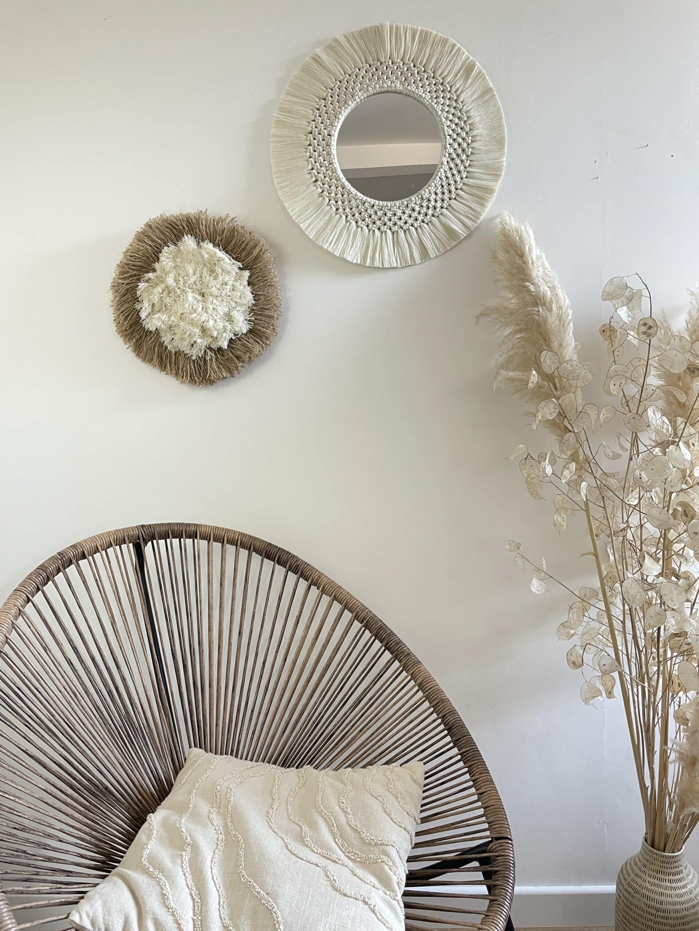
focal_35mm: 26
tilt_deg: -4.4
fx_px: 700
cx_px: 350
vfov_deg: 67.3
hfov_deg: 53.1
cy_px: 466
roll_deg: +1.9
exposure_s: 1/60
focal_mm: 4.2
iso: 200
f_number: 1.6
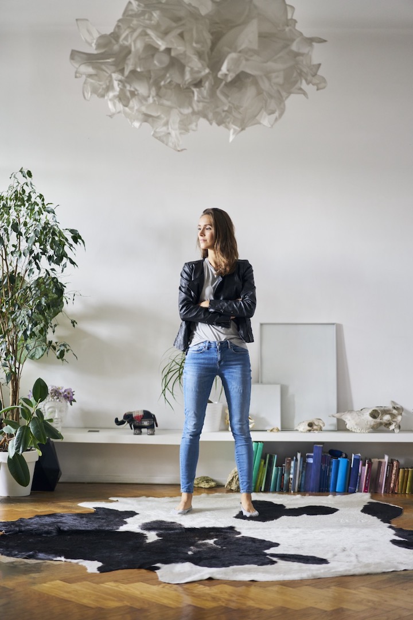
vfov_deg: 36.2
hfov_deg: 24.6
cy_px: 310
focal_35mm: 55
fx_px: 946
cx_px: 206
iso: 640
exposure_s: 1/100
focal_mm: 55
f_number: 1.8
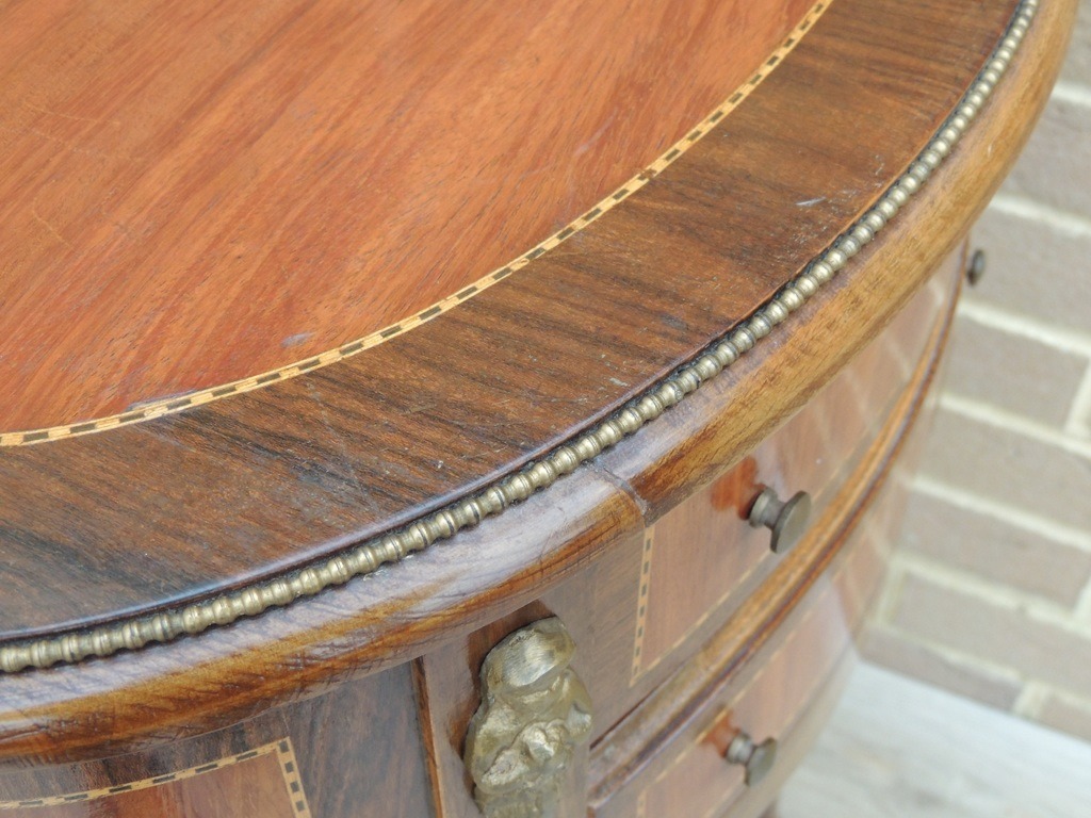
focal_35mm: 47
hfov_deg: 40.4
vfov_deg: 30.9
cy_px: 409
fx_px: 1481
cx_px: 546
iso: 400
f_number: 3.5
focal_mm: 8.3
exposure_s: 1/200
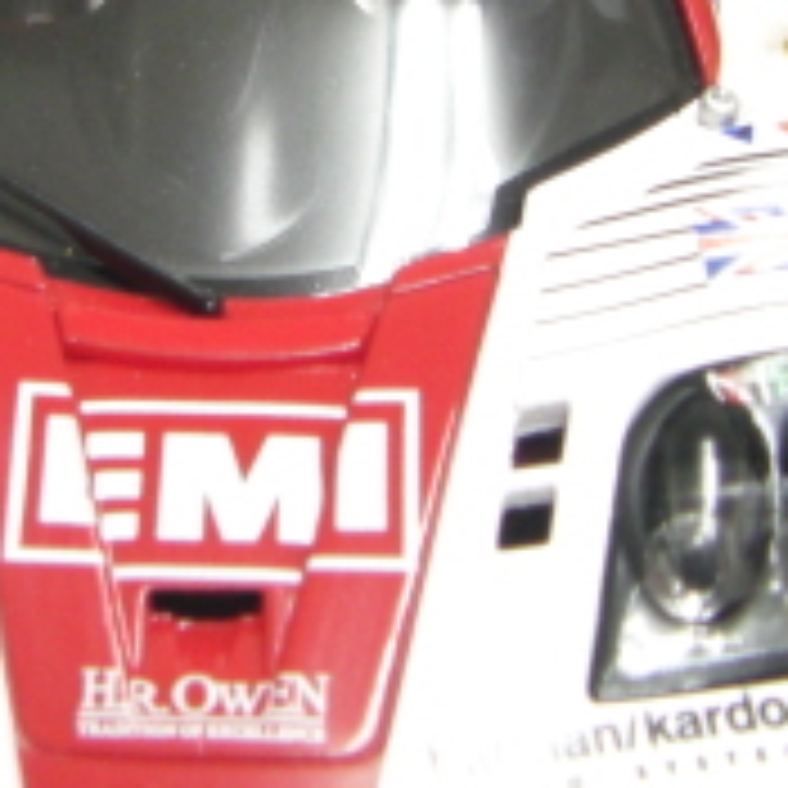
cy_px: 225
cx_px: 153
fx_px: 3168
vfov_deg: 14.1
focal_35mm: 123
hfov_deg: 14.1
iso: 200
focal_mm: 6.3
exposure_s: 1/20
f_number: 3.4
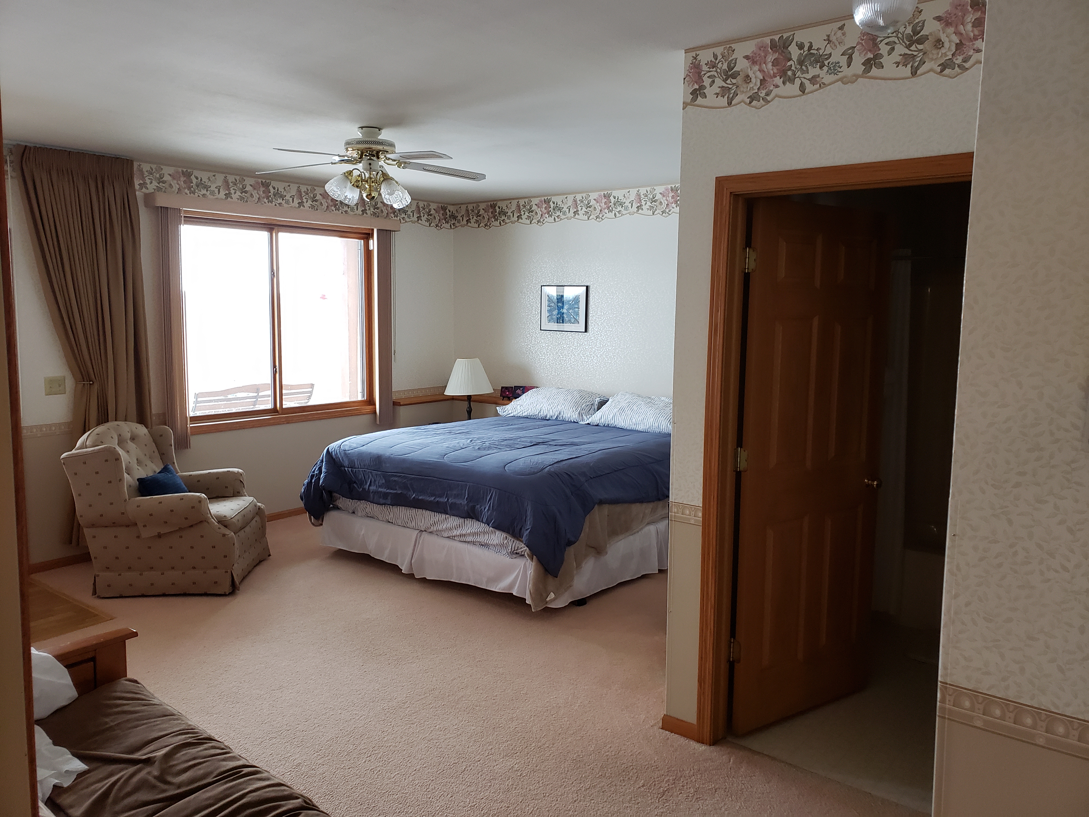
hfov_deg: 67.3
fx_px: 818
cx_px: 544
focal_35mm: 26
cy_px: 408
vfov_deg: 53.1
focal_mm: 4.3
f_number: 2.4
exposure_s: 1/60
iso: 320
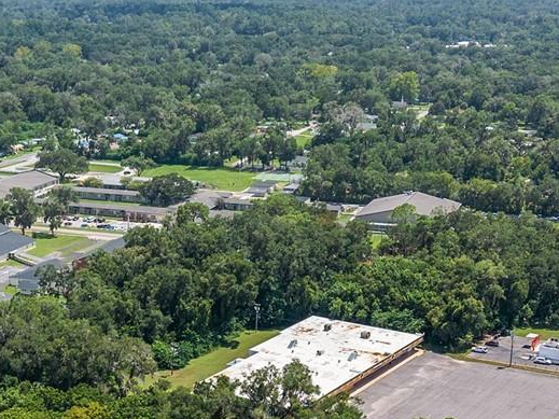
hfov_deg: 26.1
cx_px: 166
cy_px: 301
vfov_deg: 19.8
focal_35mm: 74
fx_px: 1195
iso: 200
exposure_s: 1/4000
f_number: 1.8
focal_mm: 8.67
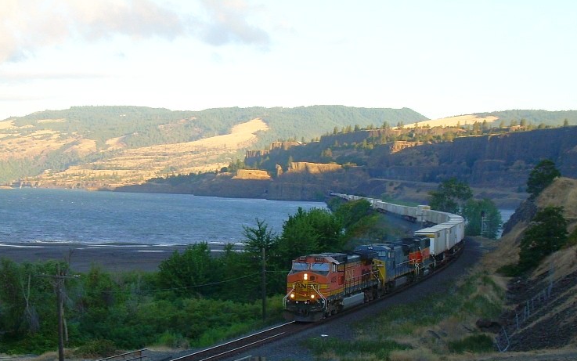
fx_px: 1321
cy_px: 234
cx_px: 269
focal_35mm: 84
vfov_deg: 15.5
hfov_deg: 24.6
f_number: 6.3
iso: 92
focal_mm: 12.5
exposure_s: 1/71.3
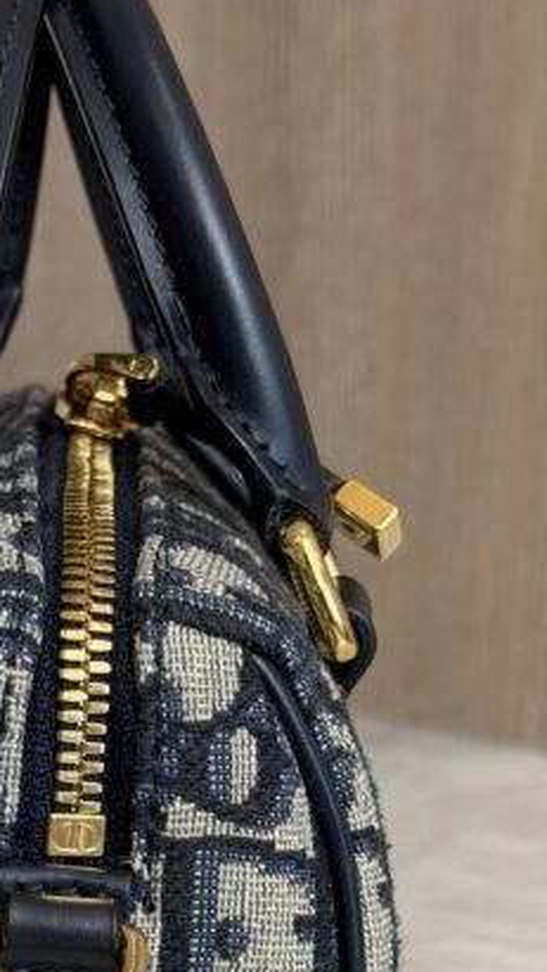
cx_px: 26
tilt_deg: -12.4
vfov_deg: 20.8
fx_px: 2627
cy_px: 733
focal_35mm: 102
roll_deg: +1.2
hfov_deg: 11.8
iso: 80
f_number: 1.78
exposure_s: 1/120
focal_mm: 6.76
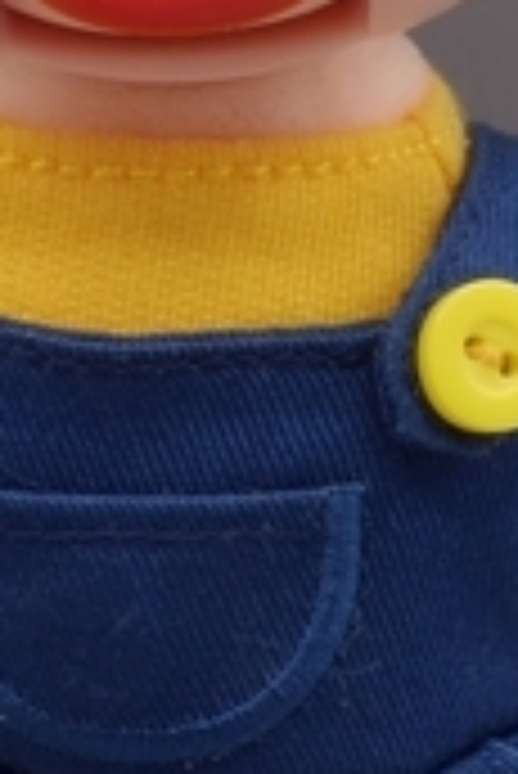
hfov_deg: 10.4
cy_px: 522
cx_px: -43
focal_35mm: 130
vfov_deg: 15.7
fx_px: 2800
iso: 125
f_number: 11
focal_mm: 10.4
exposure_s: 1/20
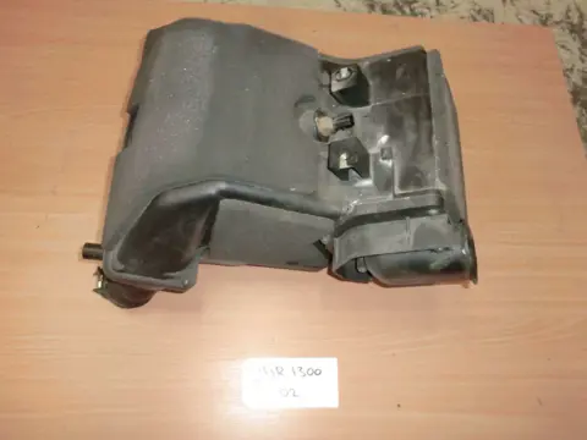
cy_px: 220
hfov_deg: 65.3
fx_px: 458
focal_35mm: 27
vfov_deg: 51.4
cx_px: 294
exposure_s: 1/60
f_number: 3.2
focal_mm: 4.9
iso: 400
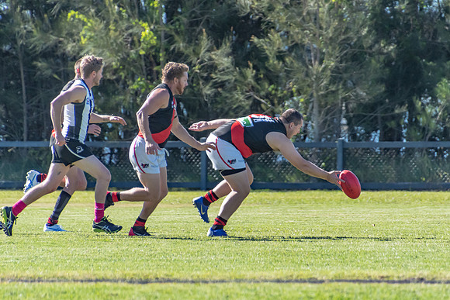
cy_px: 140
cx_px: 269
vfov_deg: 1.9
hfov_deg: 2.8
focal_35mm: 727
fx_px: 9087
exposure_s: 1/2000
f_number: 7.1
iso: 800
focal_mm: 400
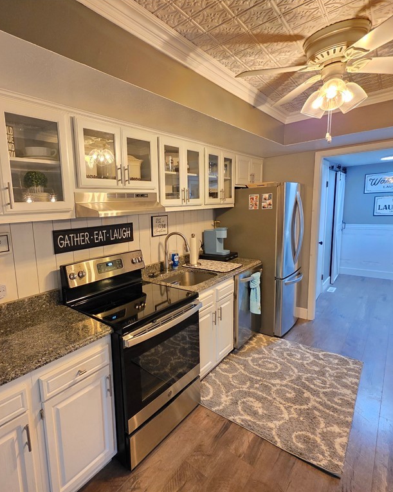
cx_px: 140
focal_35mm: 17
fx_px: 247
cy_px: 245
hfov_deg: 75.2
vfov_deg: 89.6
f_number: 1.9
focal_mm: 2.2
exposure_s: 1/60
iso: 800
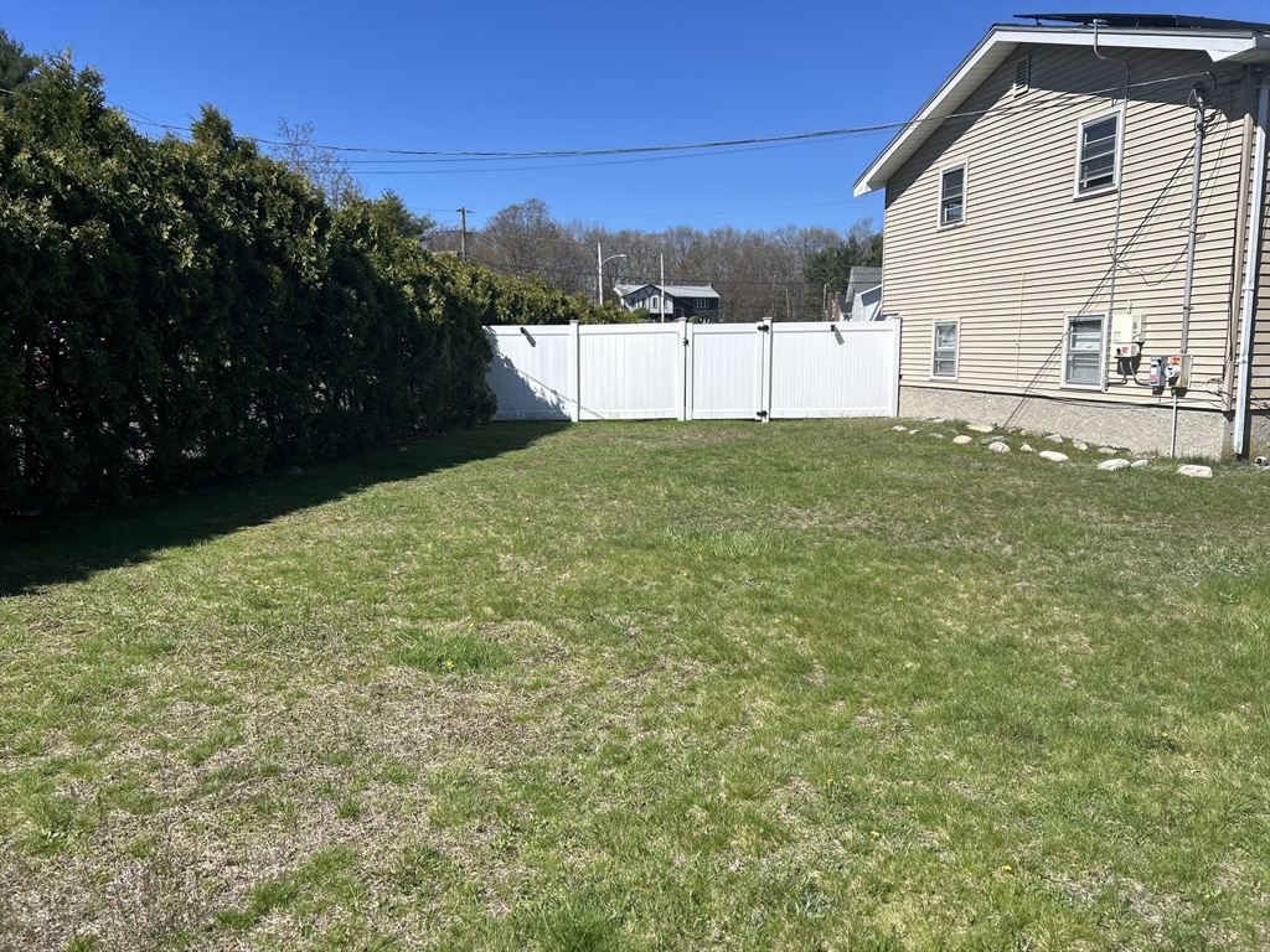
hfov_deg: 67.3
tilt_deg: -7.8
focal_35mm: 26
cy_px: 476
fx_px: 954
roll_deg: +0.4
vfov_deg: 53.1
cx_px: 635
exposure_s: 1/4444
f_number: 1.5
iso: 50
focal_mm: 5.7
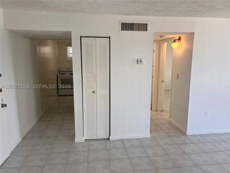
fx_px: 173
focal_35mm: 26
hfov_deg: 67.3
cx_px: 115
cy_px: 86
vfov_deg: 53.1
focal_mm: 5.7
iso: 32
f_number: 1.5
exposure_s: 1/145
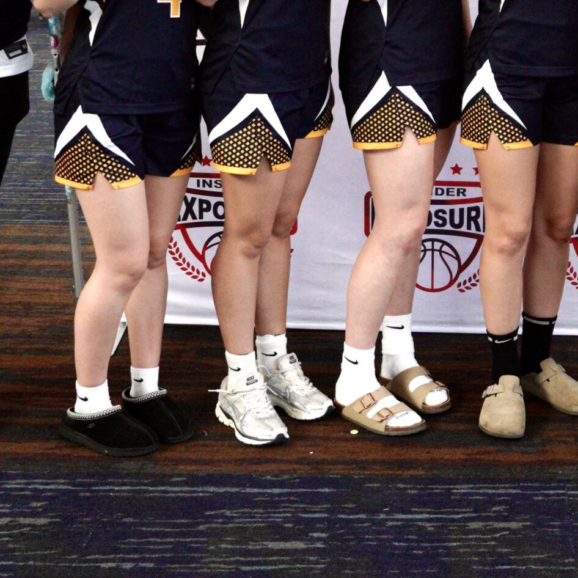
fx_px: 1303
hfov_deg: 24.4
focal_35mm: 69
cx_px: 499
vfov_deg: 24.4
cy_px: 82
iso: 3200
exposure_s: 1/500
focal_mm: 20
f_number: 4
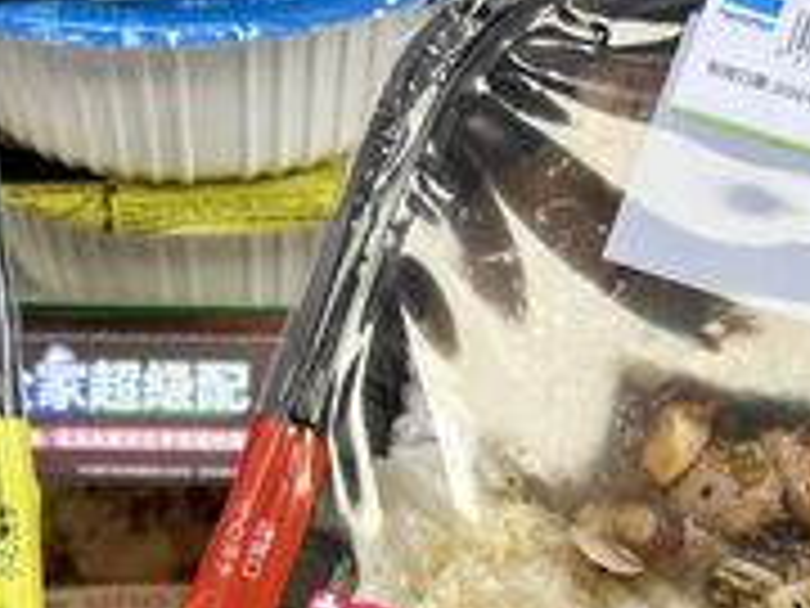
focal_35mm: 80
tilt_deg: -48.3
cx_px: 198
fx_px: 1872
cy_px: 622
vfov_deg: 17.9
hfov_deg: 24.1
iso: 64
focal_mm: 6.86
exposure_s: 1/120
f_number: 1.78
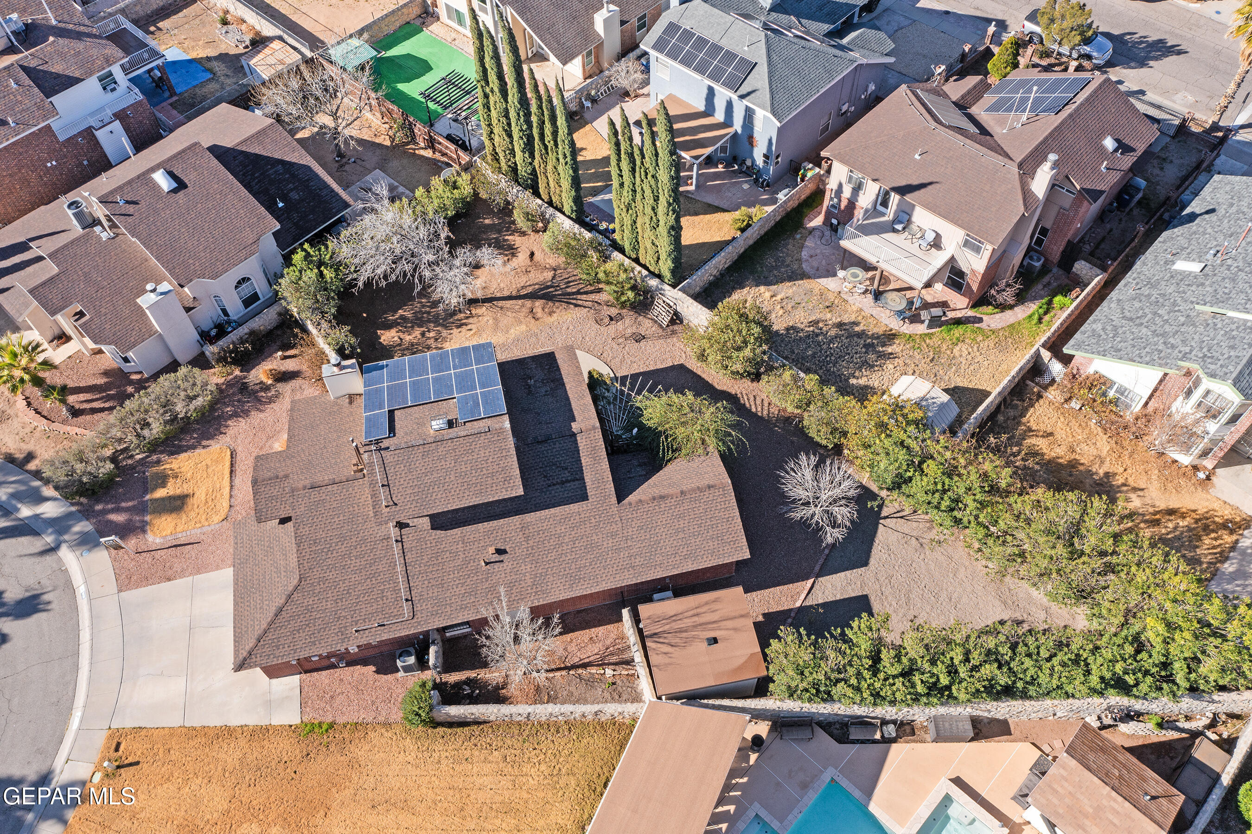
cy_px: 417
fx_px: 974
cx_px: 626
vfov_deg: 46.4
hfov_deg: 65.5
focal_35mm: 28
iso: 100
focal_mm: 10.26
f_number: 5.6
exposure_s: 1/320
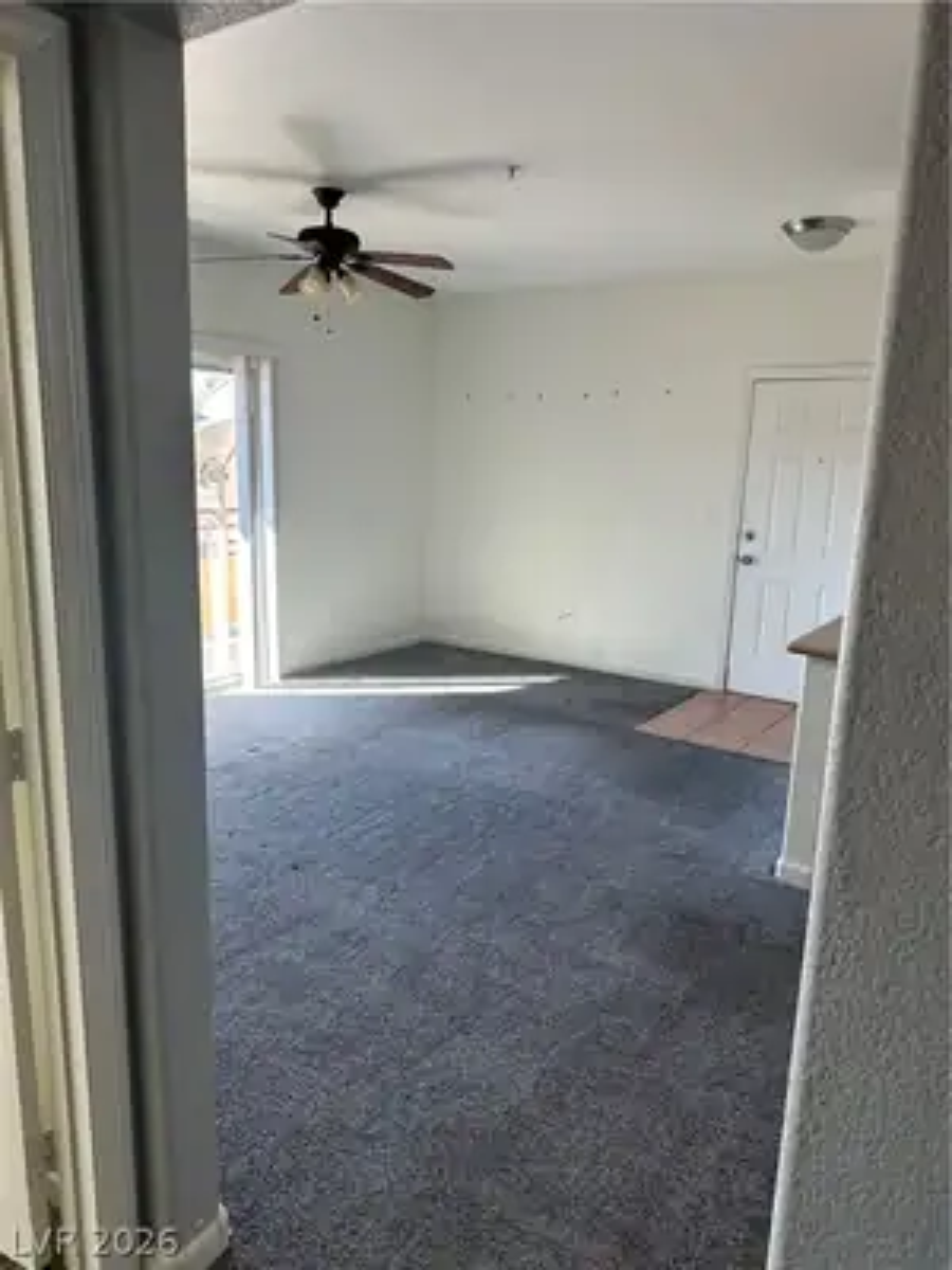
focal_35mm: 24
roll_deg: -1.5
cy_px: 635
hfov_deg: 56.8
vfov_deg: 71.6
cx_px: 476
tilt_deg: -11.4
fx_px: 880
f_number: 1.78
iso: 125
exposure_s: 1/162
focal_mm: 6.86
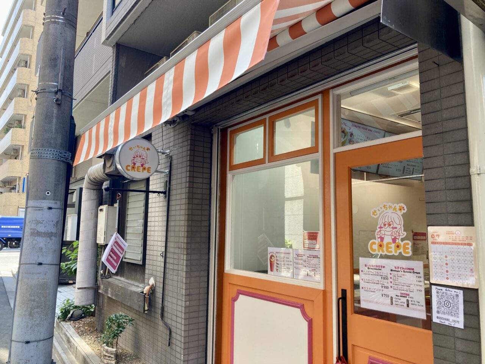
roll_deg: -1.3
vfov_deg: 49.7
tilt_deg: +8.2
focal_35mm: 28
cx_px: 242
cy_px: 182
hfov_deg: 63.4
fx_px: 392
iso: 32
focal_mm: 3.99
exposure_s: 1/121
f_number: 1.8
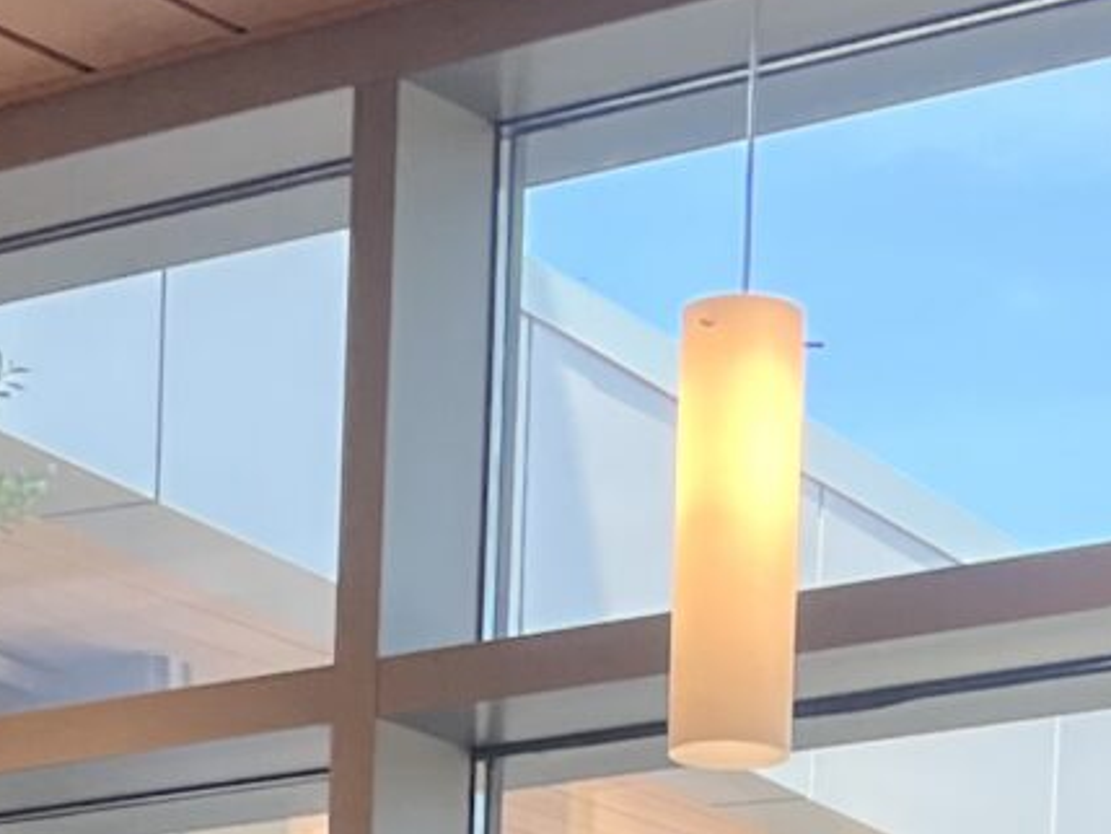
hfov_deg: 12.7
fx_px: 4976
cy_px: 2163
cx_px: 479
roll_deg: -3.5
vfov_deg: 8.5
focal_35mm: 155
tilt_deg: -5.8
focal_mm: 5.1
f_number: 1.6
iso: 40
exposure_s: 1/159
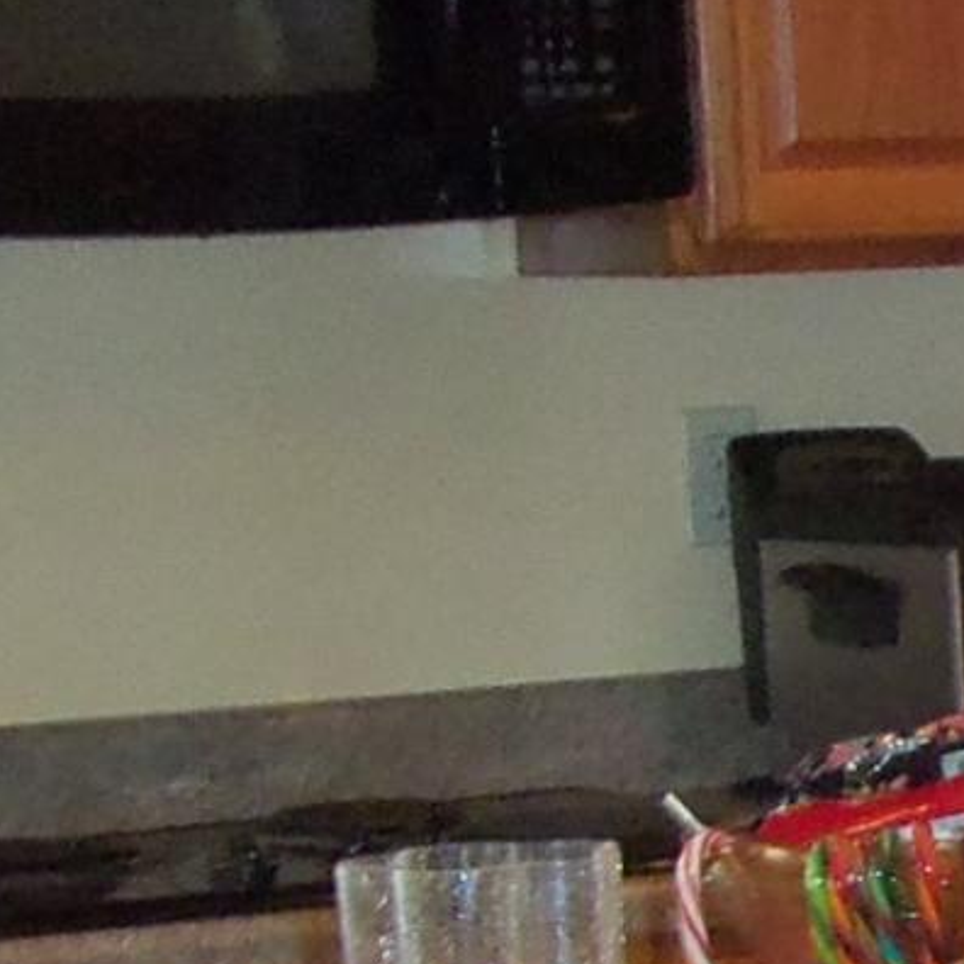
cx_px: 1840
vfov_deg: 8.8
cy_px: 1478
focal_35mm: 194
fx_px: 6112
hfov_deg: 8.6
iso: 160
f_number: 3.4
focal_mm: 5.2
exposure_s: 1/30
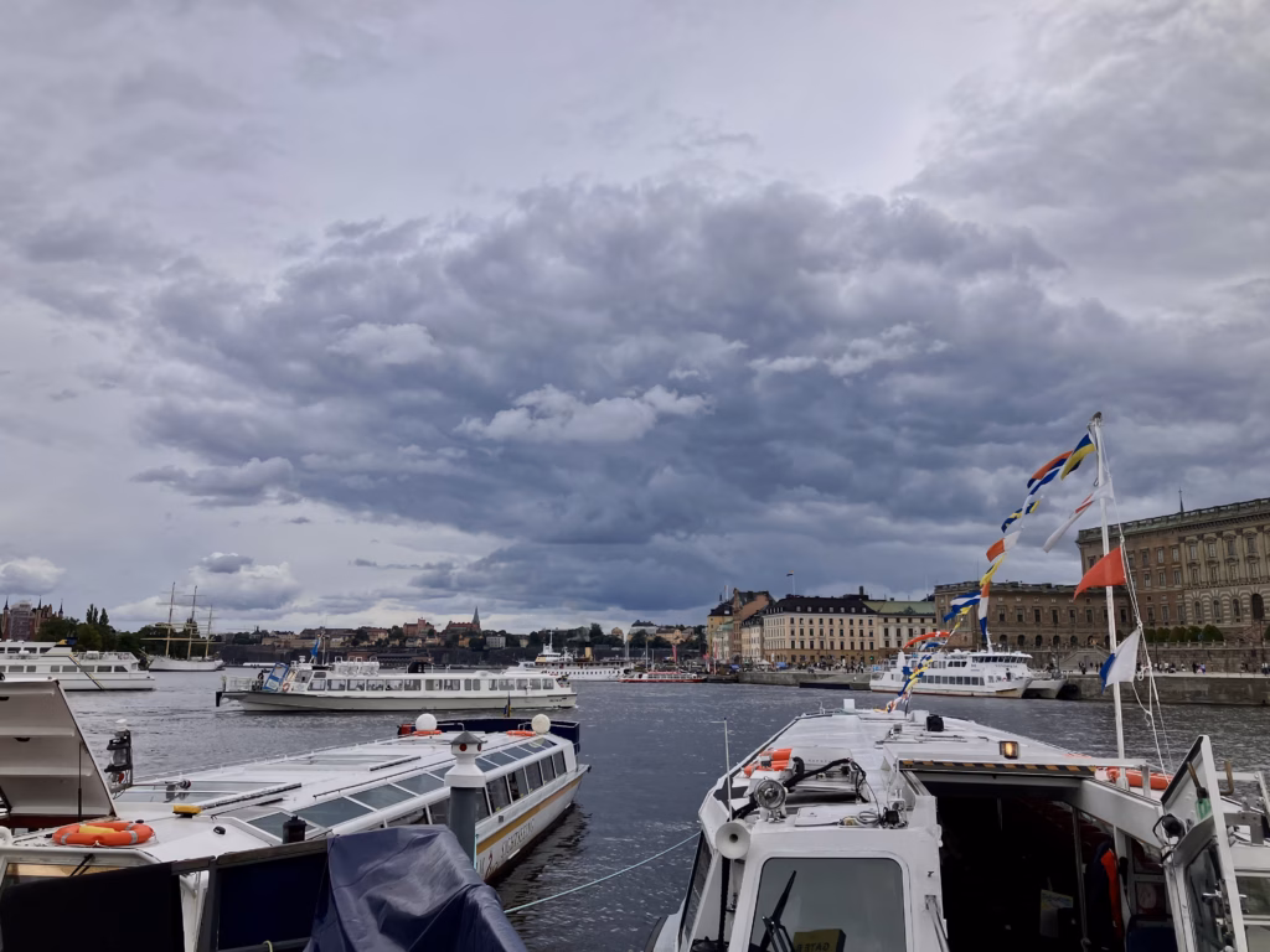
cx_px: 635
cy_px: 476
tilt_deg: +11.6
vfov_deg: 49.7
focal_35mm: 28
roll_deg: -0.5
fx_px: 1027
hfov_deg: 63.4
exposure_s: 1/2315
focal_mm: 3.99
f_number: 1.8
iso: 32
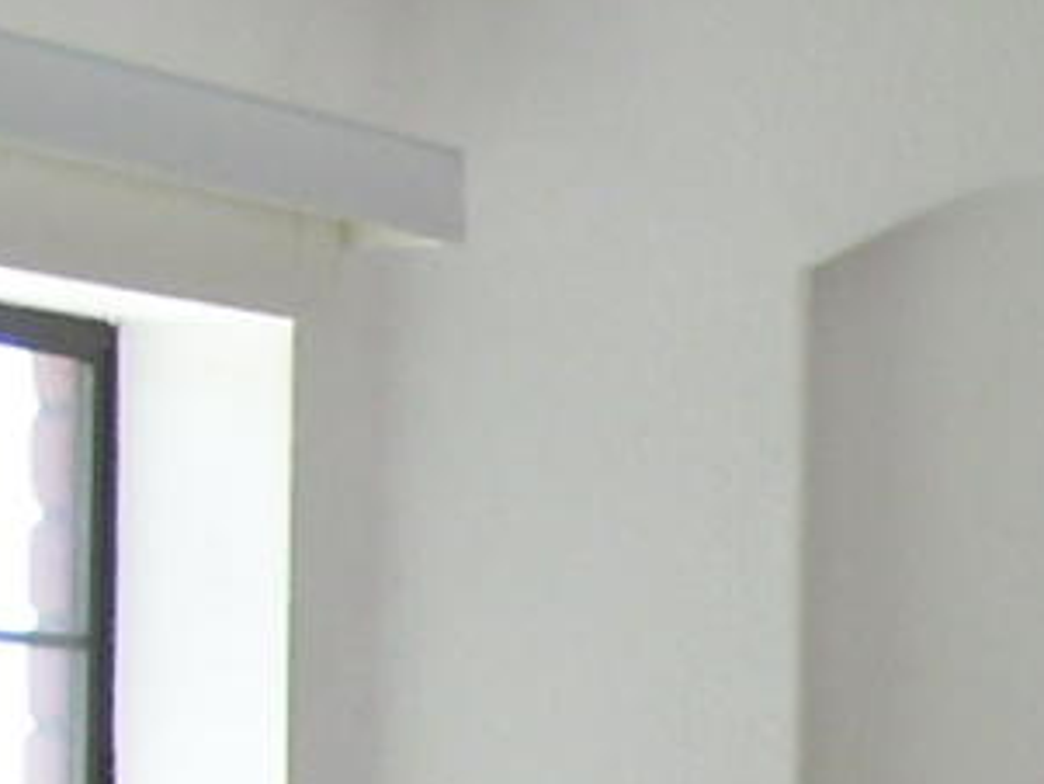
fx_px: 5974
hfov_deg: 9.2
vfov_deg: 7.3
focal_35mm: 198
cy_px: 1343
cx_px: 2244
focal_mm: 6
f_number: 2.7
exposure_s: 1/90
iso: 80
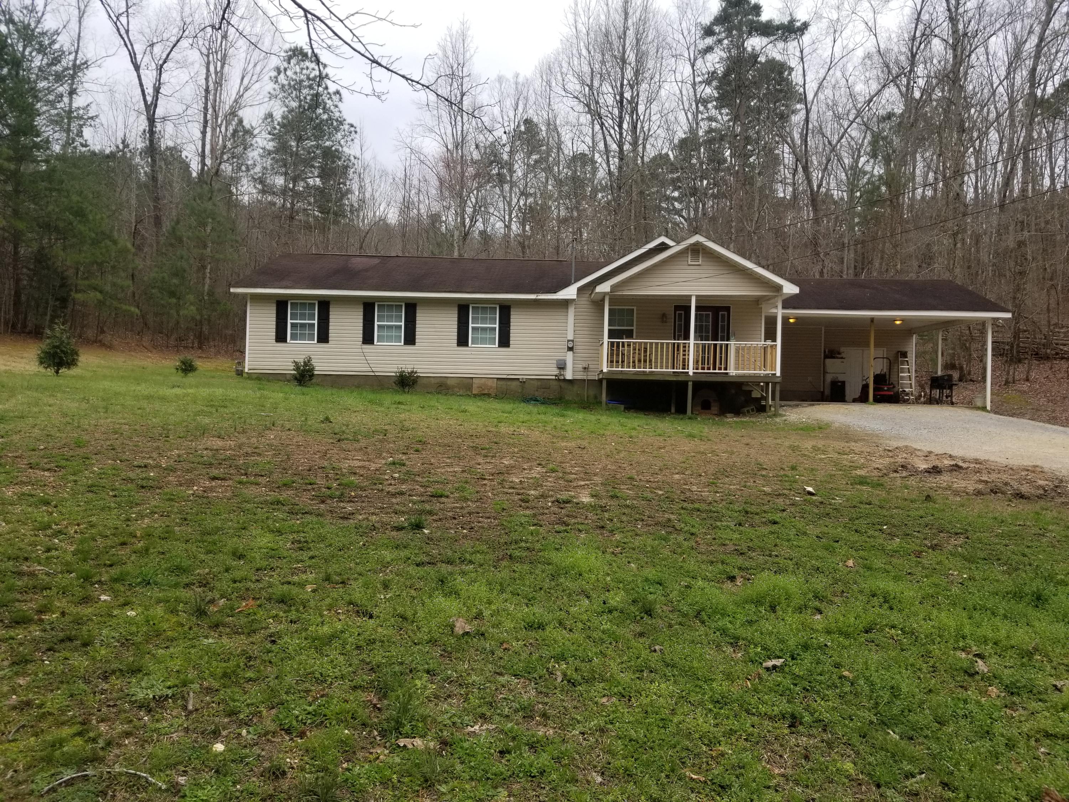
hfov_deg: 67.3
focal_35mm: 26
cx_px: 534
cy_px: 401
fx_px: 803
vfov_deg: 53.1
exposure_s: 1/503
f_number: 1.7
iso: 50
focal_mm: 4.25
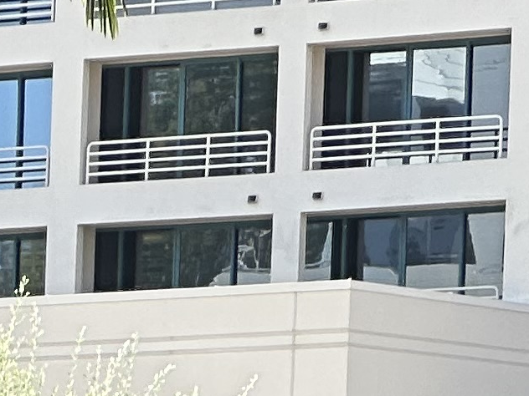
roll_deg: -1.7
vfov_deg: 3.0
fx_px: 7503
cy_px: 1188
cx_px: -1082
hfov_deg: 3.9
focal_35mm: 491
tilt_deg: -2.1
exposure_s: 1/136
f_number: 2.8
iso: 32
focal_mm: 9
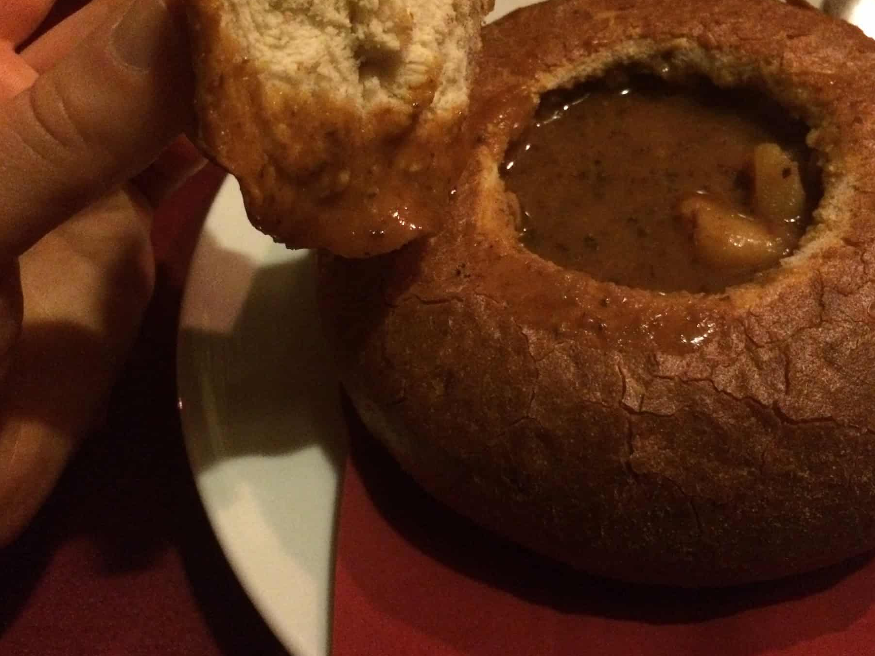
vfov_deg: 42.9
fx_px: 834
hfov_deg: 55.2
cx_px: 490
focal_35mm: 33
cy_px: 300
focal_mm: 4.2
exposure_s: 1/17
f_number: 2.2
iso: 640
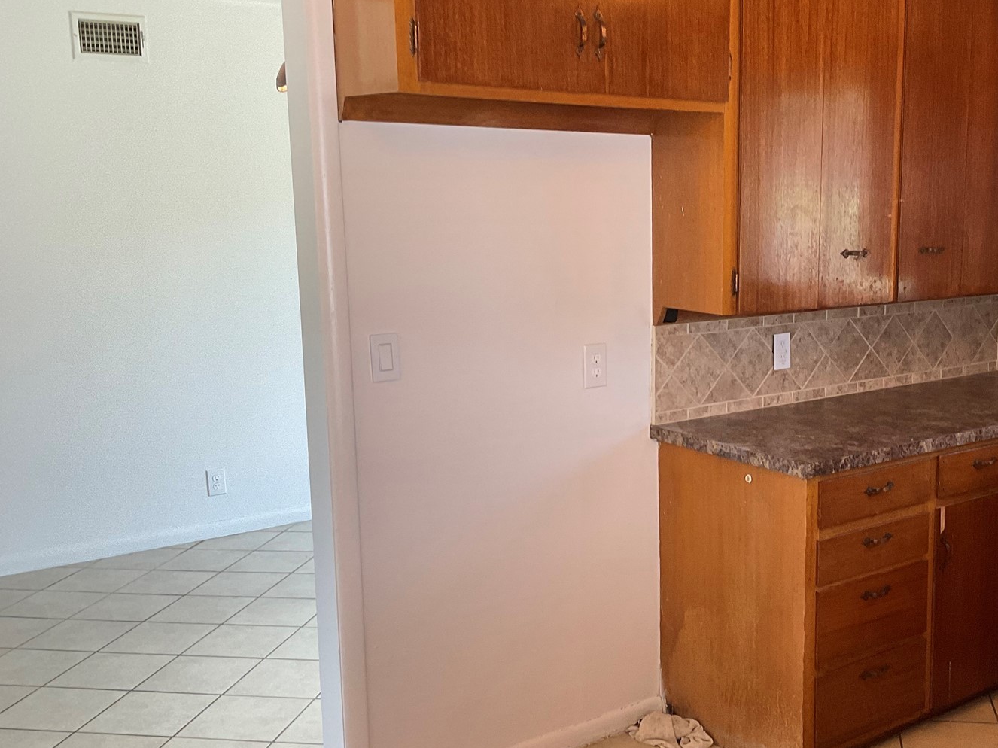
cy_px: 394
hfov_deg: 43.8
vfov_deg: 34.3
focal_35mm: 42
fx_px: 1211
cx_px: 710
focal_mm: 3
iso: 64
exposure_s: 1/60
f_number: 1.8
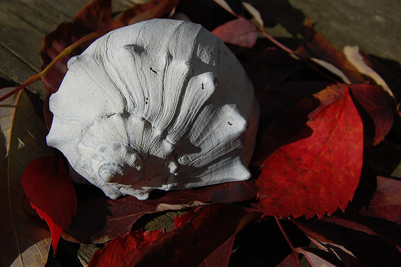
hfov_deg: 42.3
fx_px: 518
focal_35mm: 46
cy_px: 134
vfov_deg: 28.9
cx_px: 200
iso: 200
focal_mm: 31
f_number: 11
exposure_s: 1/500
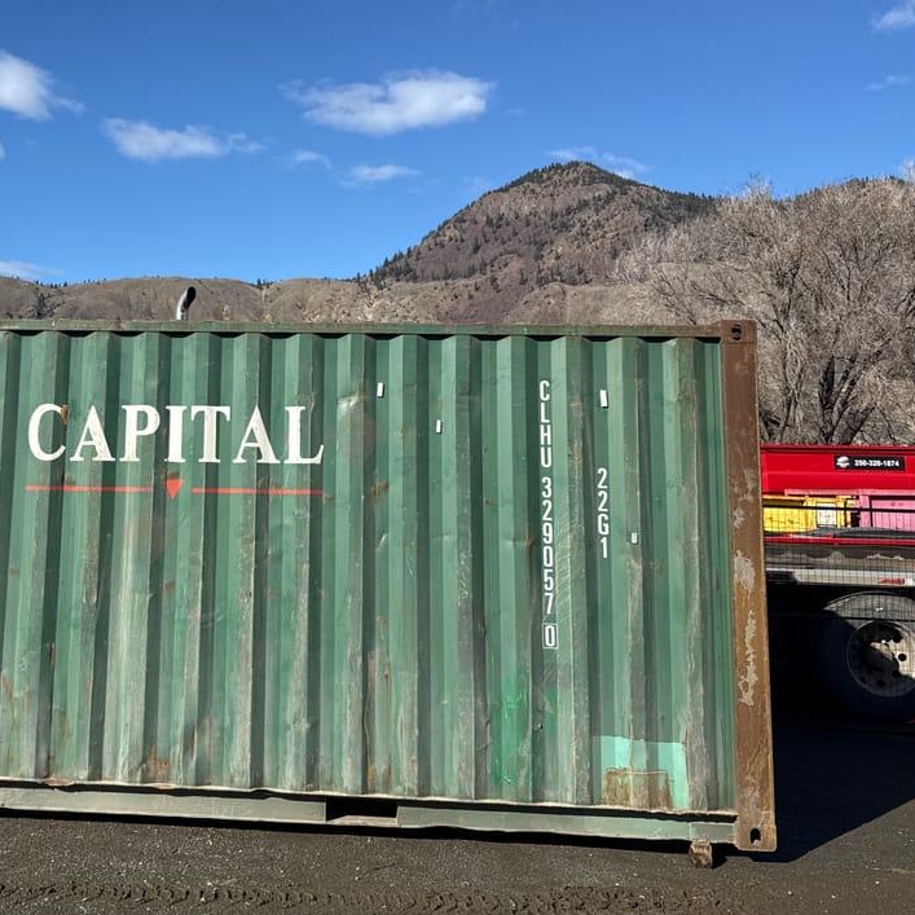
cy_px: 353
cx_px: 241
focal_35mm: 36
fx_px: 1077
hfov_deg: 44.7
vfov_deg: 45.7
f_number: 1.78
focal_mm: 6.76
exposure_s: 1/4673
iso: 80
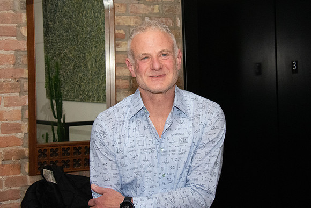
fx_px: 757
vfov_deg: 15.6
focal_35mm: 88
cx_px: 172
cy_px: 81
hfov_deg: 23.2
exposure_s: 1/160
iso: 5000
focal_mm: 48
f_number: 10
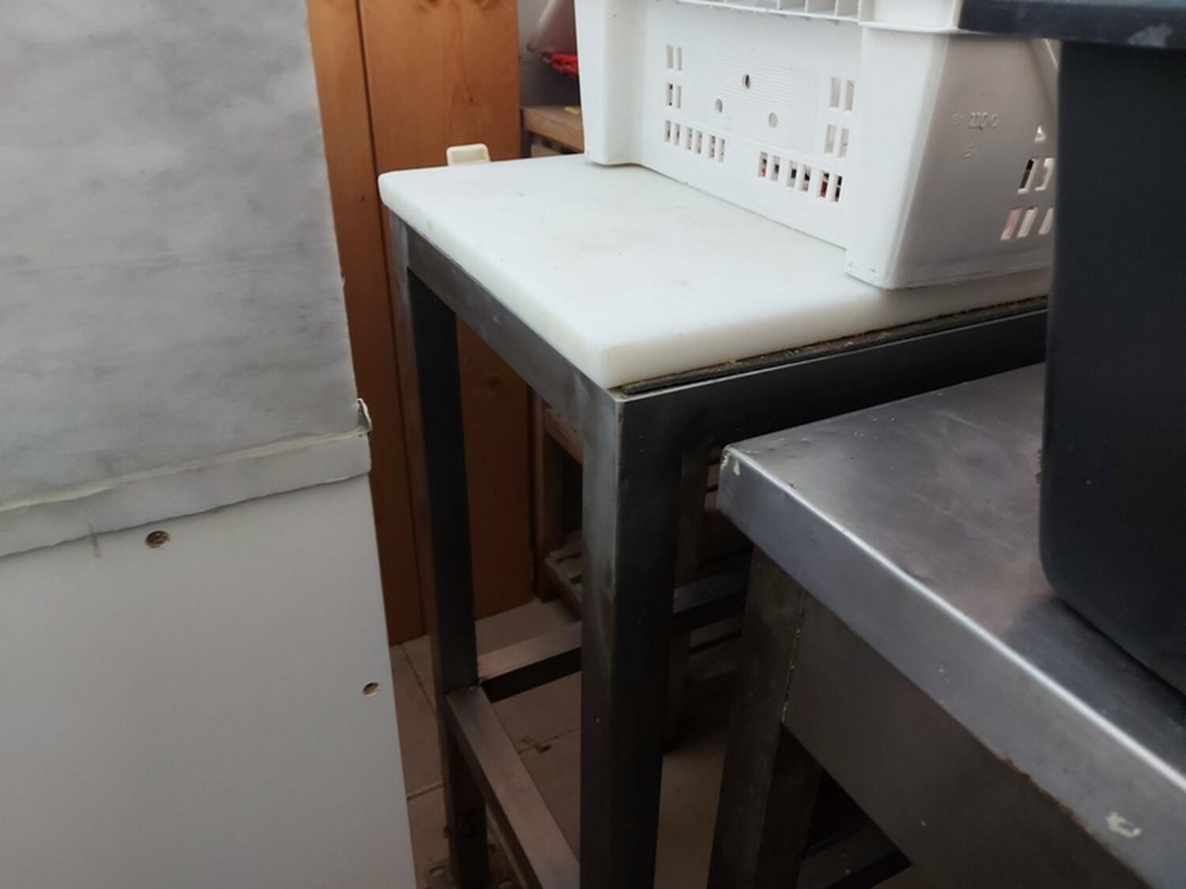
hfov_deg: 71.6
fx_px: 822
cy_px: 444
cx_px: 593
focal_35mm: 24
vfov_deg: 56.8
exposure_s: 1/25
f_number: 1.8
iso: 500
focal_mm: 5.23
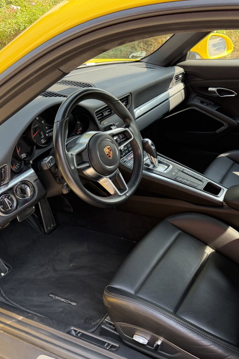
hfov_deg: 37.8
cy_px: 179
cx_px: 183
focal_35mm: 34
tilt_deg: -28.8
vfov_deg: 55.8
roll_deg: +3.3
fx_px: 339
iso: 125
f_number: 1.78
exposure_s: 1/197
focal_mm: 6.76
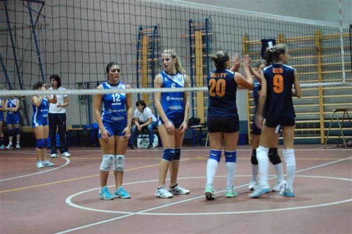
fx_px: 806
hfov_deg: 24.6
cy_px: 117
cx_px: 176
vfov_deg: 16.5
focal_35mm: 82
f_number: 5.6
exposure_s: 1/15
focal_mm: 55
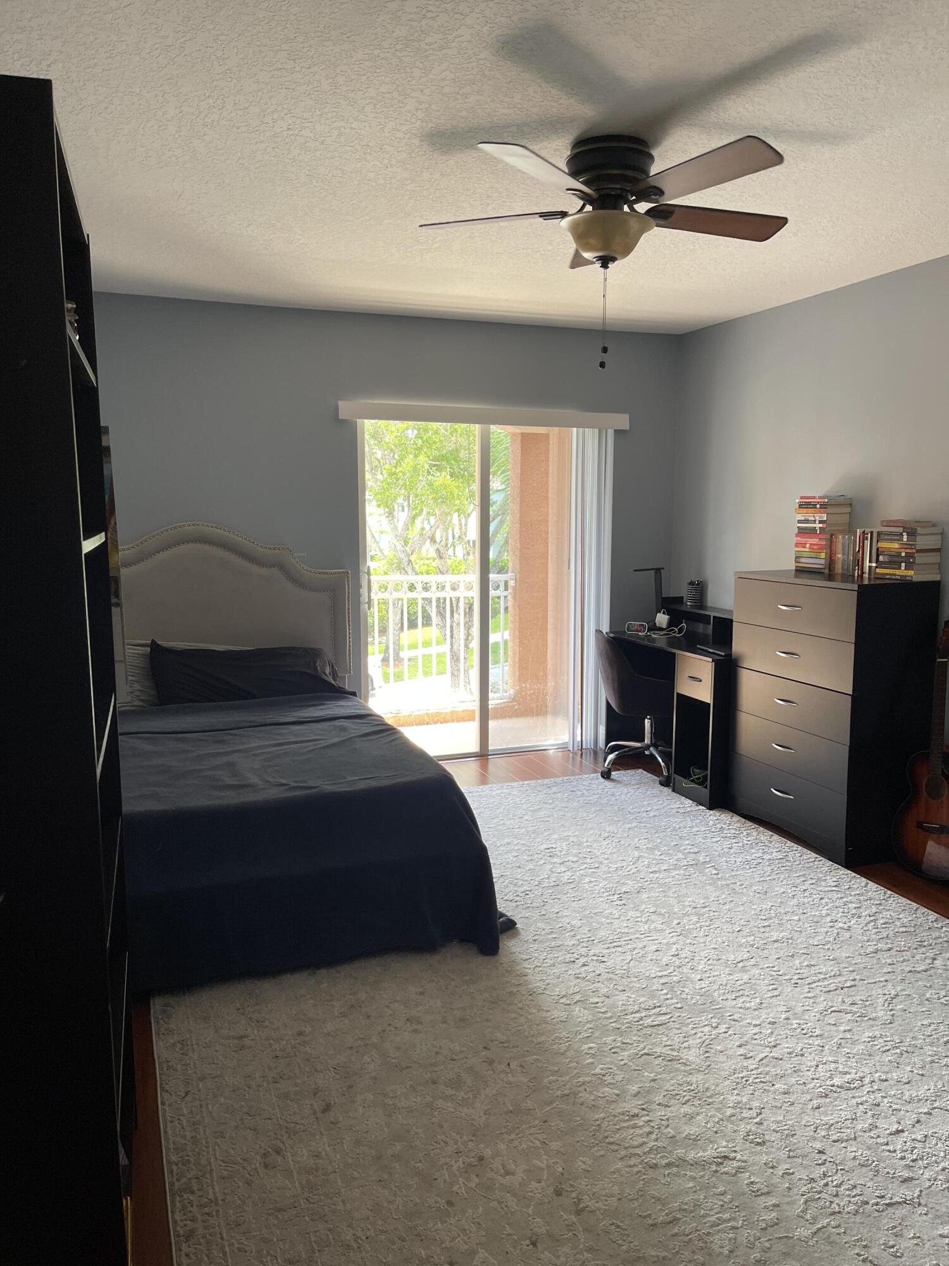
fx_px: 914
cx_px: 474
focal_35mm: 25
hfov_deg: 54.9
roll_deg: -0.2
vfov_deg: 69.4
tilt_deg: -8.7
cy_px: 633
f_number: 1.6
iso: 100
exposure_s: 1/120
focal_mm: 5.1
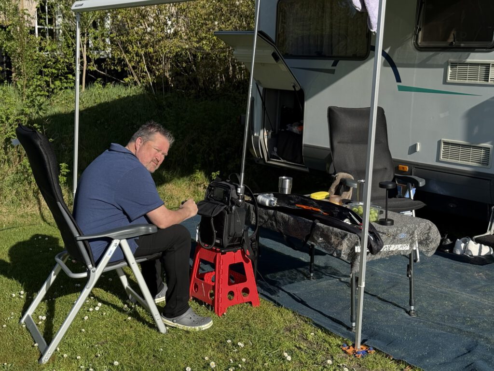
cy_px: 186
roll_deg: -1.0
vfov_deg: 30.3
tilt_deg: -10.6
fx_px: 685
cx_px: 247
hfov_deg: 39.7
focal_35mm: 48
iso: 80
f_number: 1.78
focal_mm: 6.76
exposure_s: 1/2577
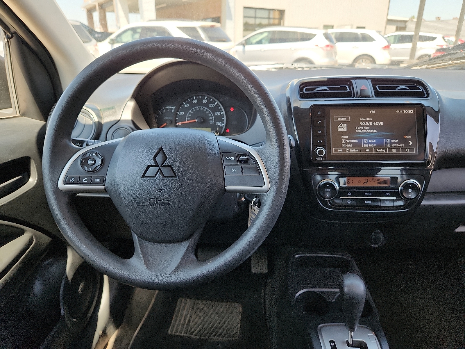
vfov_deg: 58.9
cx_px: 232
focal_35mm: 23
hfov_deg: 73.9
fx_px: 309
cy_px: 174
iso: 59
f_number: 1.8
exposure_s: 1/119
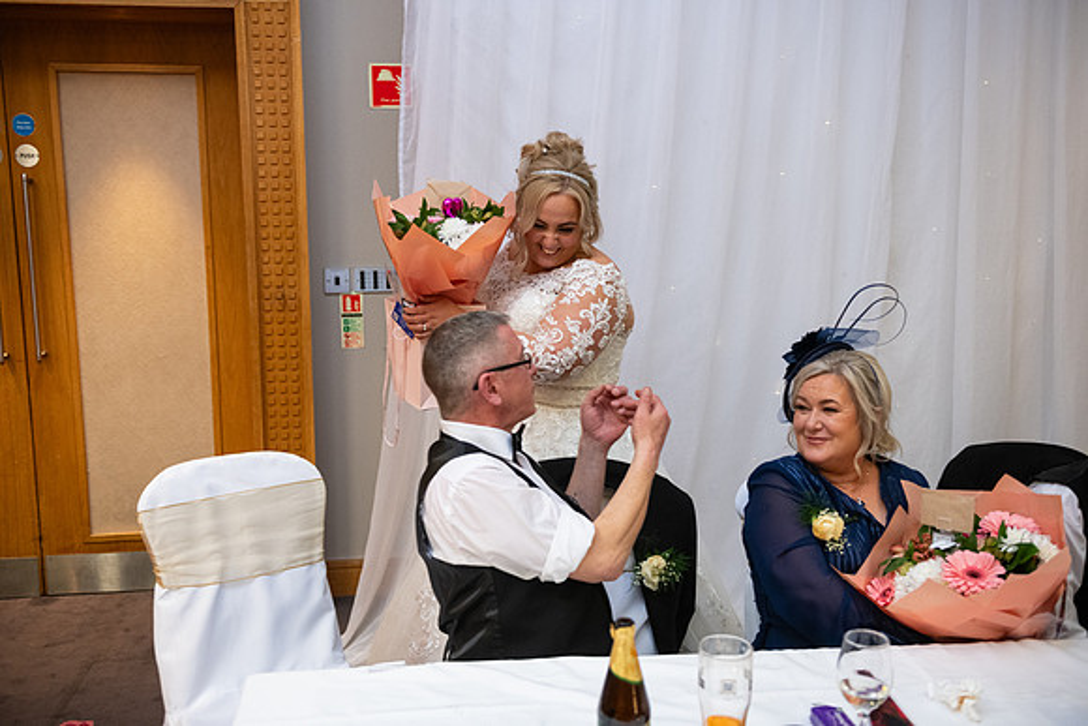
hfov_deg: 53.1
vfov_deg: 36.9
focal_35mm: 36
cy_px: 363
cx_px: 544
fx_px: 1088
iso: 1250
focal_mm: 36
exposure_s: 1/160
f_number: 3.5
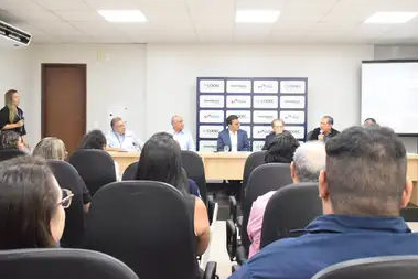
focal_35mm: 38
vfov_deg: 35.1
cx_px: 219
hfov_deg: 50.7
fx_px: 441
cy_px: 136
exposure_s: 1/125
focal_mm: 24
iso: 8000
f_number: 6.3
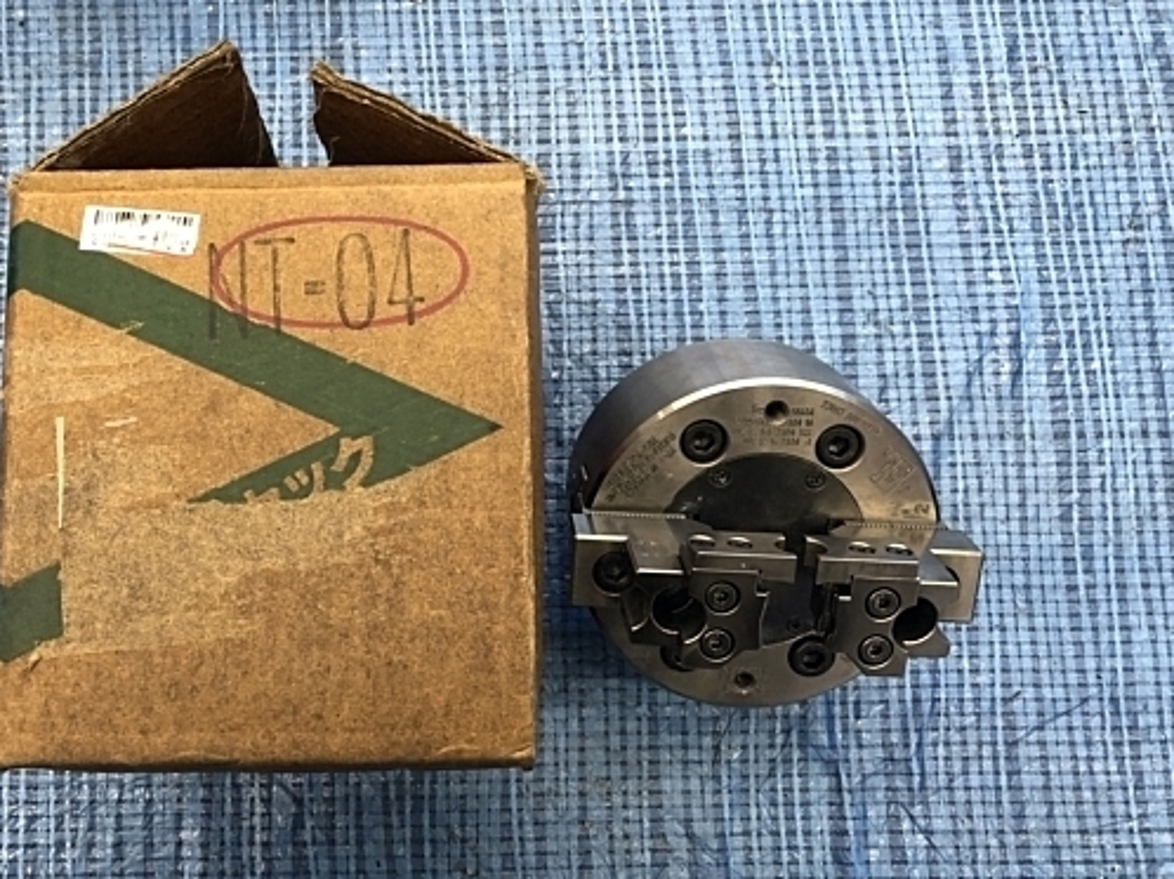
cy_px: 415
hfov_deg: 50.9
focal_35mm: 36
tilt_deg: -81.2
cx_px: 441
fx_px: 1220
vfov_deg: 39.6
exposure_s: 1/20
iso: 40
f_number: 1.8
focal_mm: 3.99
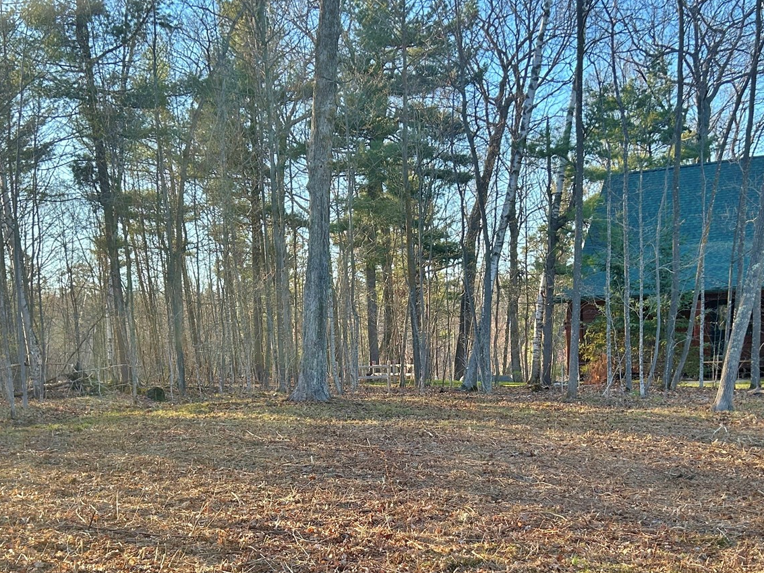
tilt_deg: -7.5
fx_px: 1037
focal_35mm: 47
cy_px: 484
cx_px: 376
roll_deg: +2.7
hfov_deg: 40.4
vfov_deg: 29.9
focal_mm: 5.7
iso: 50
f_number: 1.5
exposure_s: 1/439
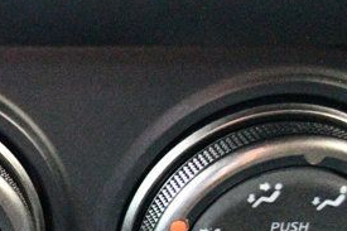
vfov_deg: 10.9
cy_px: 293
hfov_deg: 15.7
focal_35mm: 123
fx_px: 1185
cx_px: -119
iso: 12800
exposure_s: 1/8
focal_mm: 22
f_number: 4
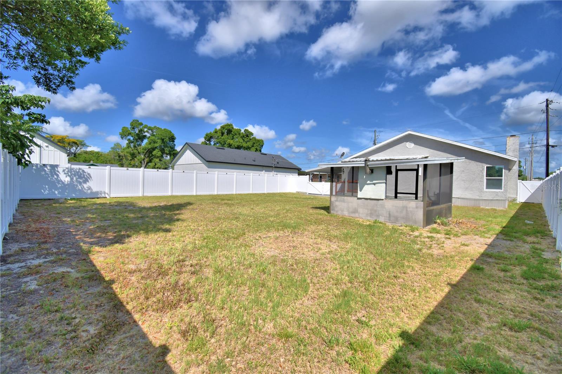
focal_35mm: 15
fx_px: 234
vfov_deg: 77.3
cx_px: 281
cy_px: 187
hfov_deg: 100.4
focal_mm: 10
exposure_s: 1/2000
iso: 100
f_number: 4.5
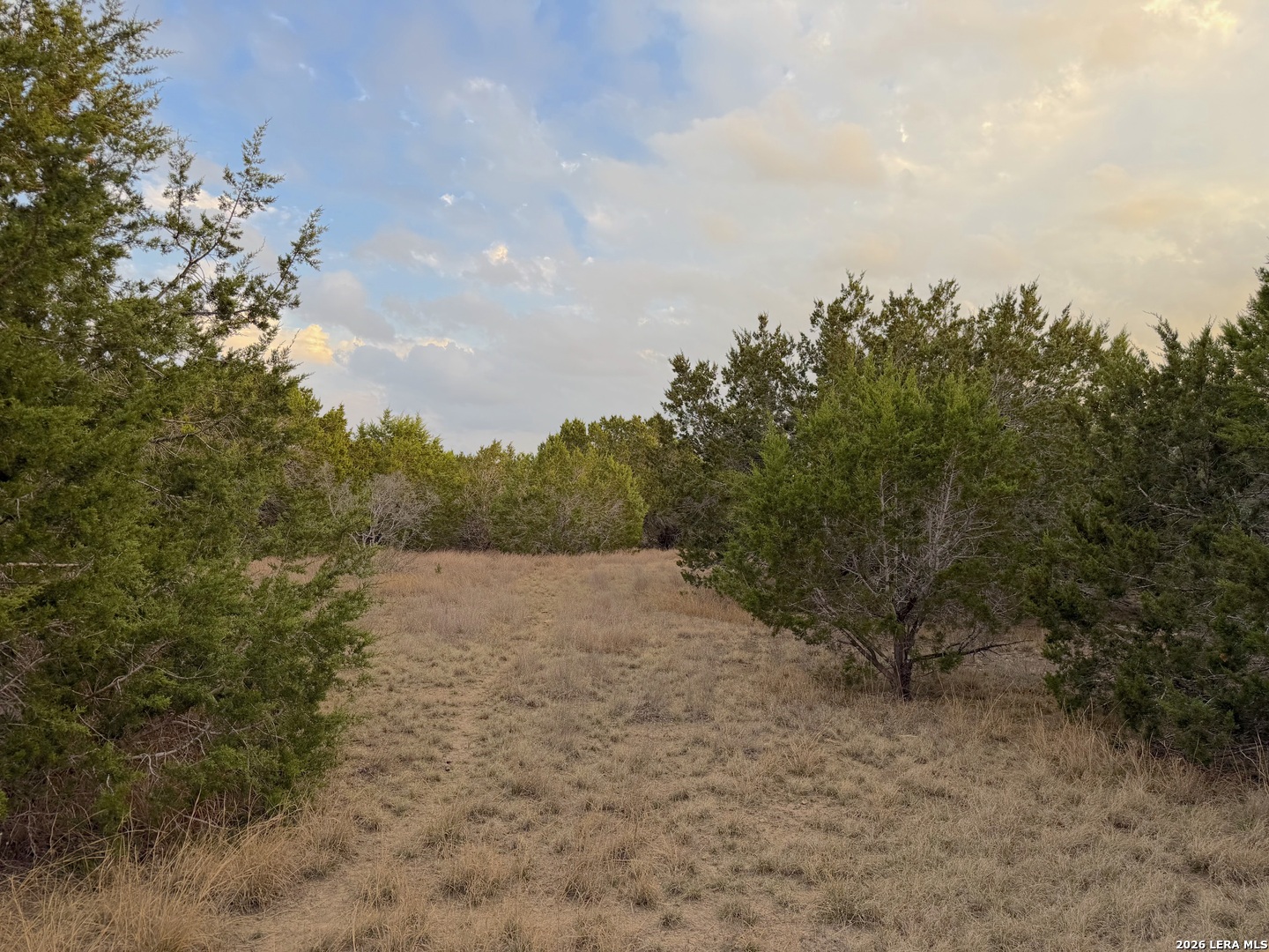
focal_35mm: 24
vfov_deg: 56.8
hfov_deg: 71.6
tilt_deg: +2.3
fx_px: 880
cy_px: 476
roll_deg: +0.6
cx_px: 634
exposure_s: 1/728
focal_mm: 6.76
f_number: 1.78
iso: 80
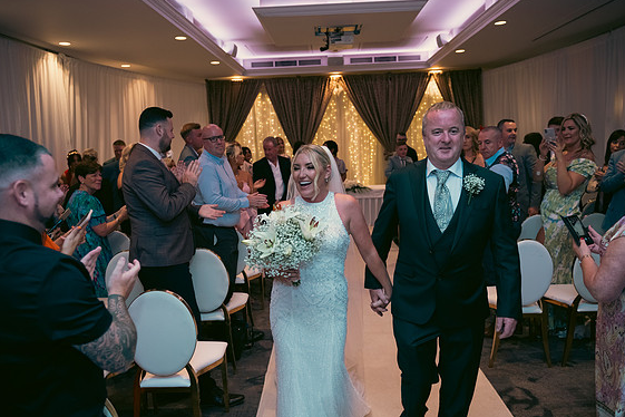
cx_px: 313
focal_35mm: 30
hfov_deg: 61.9
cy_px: 211
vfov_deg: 43.6
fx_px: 521
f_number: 3.5
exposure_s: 1/160
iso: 800
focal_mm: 29
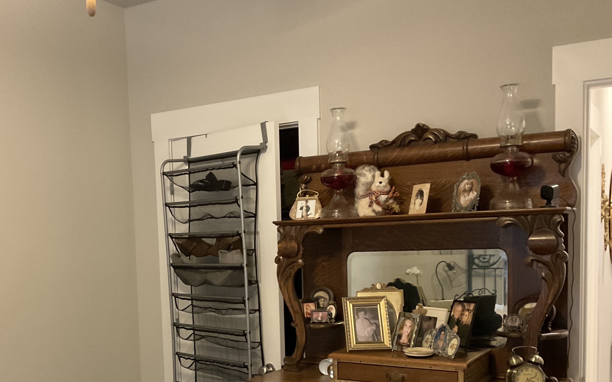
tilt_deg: -2.4
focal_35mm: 44
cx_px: 175
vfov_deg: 28.7
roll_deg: +1.5
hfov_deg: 44.2
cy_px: 298
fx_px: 734
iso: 320
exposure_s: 1/30
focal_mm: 3
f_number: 1.8
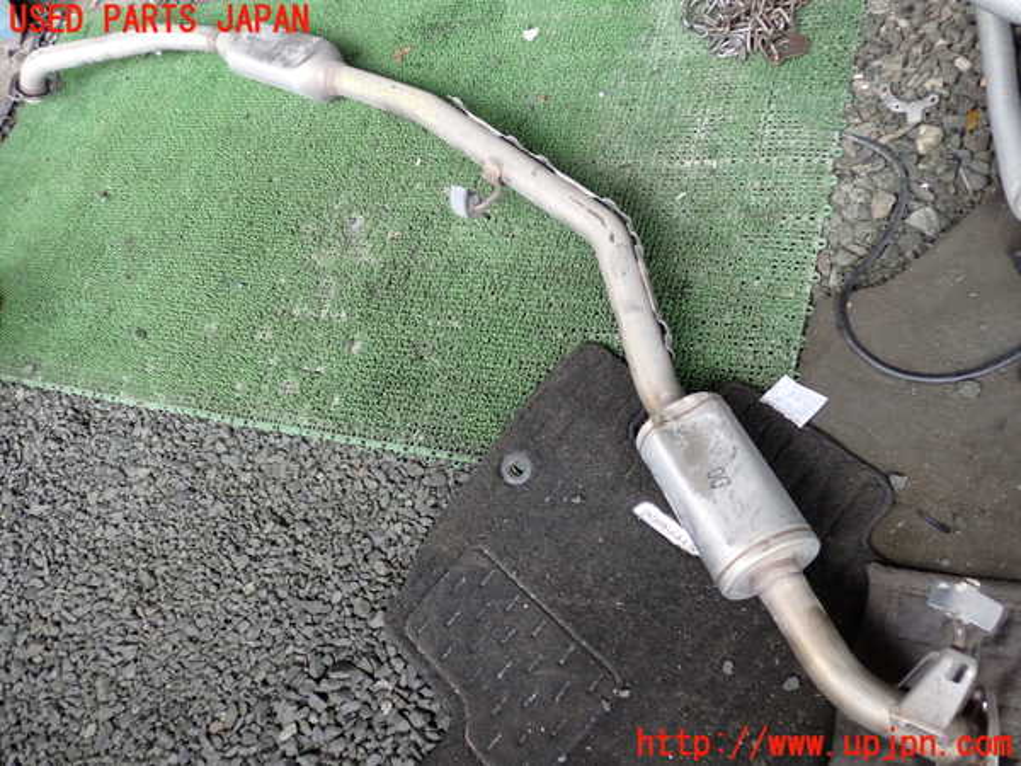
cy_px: 383
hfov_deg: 60.0
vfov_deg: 46.8
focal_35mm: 30
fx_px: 885
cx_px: 510
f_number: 2.3
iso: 200
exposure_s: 1/100
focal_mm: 5.4
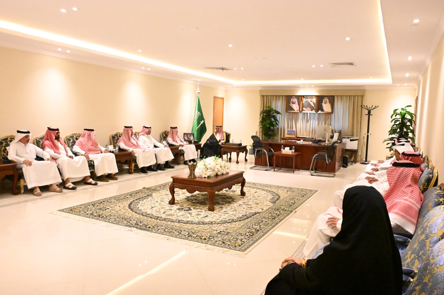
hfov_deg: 62.8
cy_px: 148
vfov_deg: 44.2
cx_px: 222
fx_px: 364
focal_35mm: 30
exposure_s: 1/160
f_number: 10
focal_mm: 29.5
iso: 32000
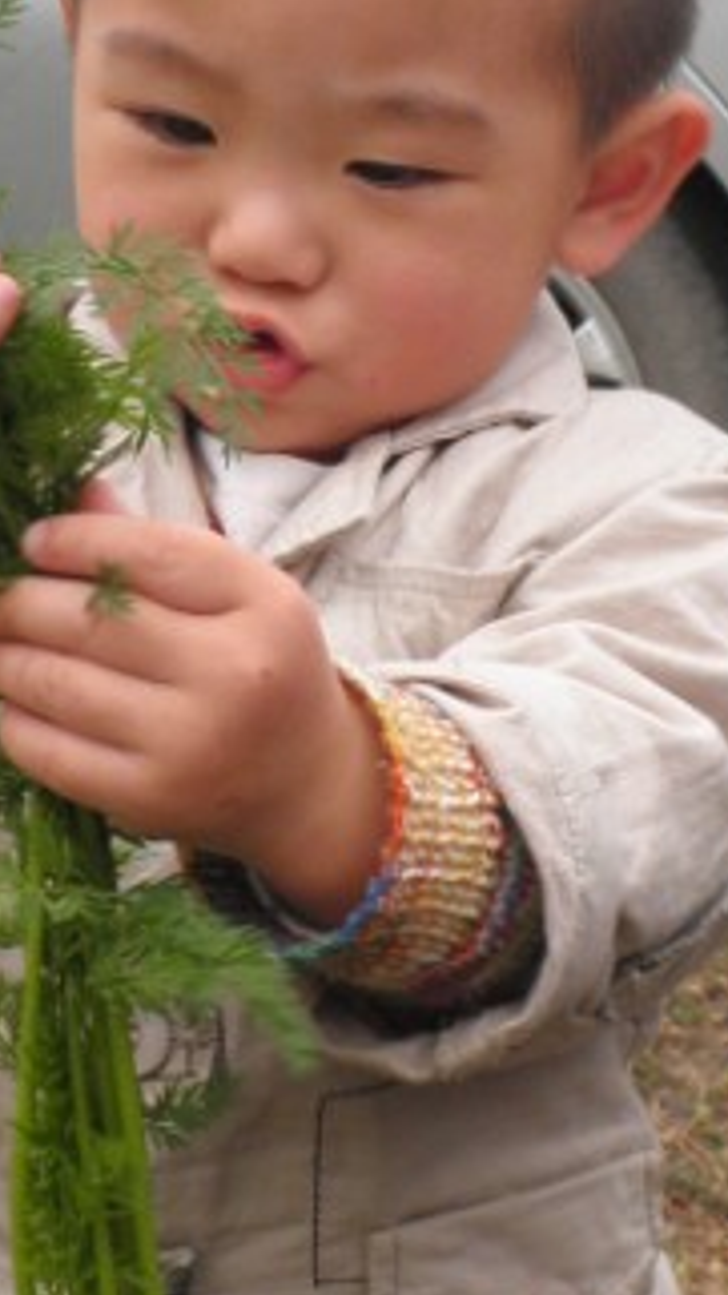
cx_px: 402
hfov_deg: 13.4
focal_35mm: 90
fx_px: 3090
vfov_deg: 23.7
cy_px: 700
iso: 64
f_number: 7.9
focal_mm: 4.7
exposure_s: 1/80
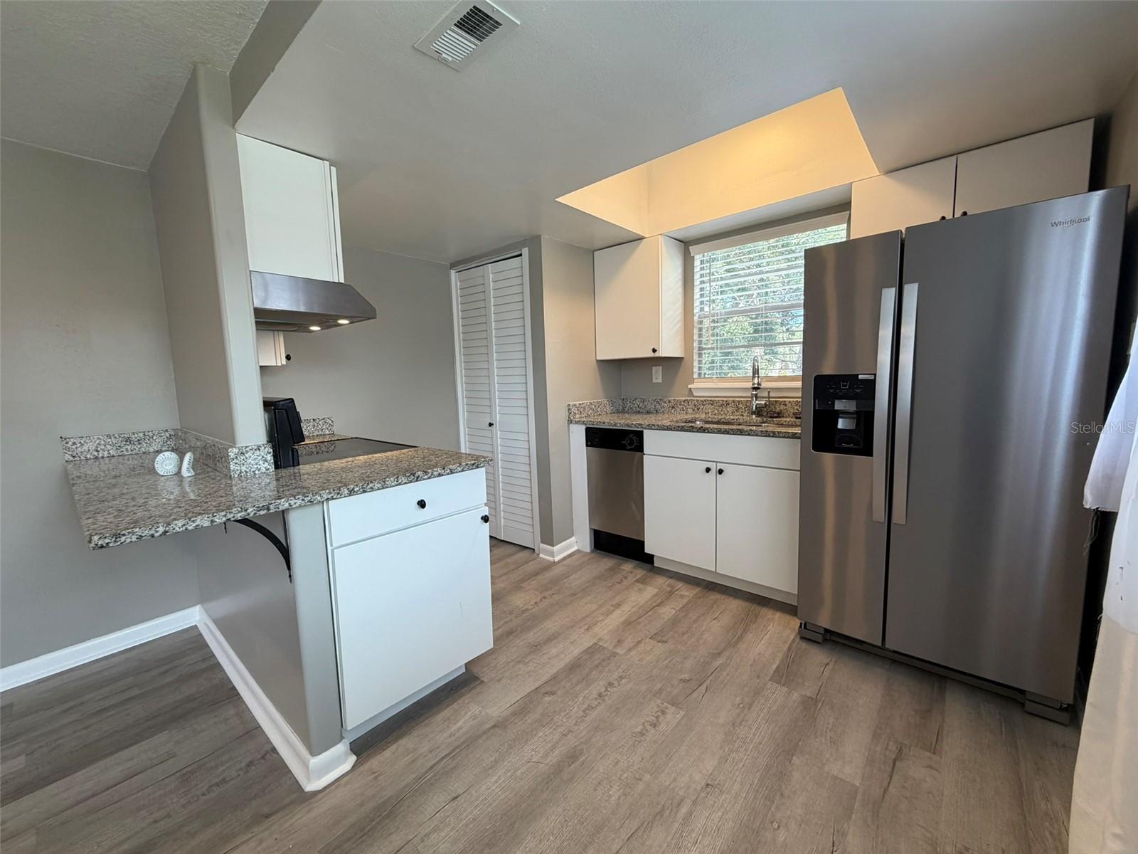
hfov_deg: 102.1
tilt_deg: -6.8
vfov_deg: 85.7
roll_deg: +1.7
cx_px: 569
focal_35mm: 14
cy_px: 427
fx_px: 460
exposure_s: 1/120
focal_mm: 2.22
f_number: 2.2
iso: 125
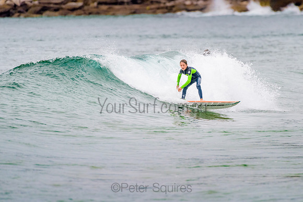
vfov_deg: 2.2
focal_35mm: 613
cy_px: 81
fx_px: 5160
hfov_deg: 3.4
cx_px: 170
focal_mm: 500
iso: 720
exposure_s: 1/800
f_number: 5.6
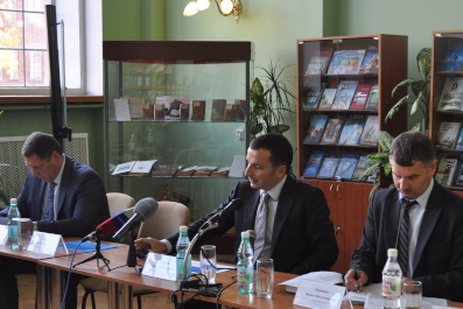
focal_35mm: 68
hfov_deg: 29.6
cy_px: 196
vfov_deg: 20.0
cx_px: 274
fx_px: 875
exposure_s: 1/80
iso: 400
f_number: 4.5
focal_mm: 30
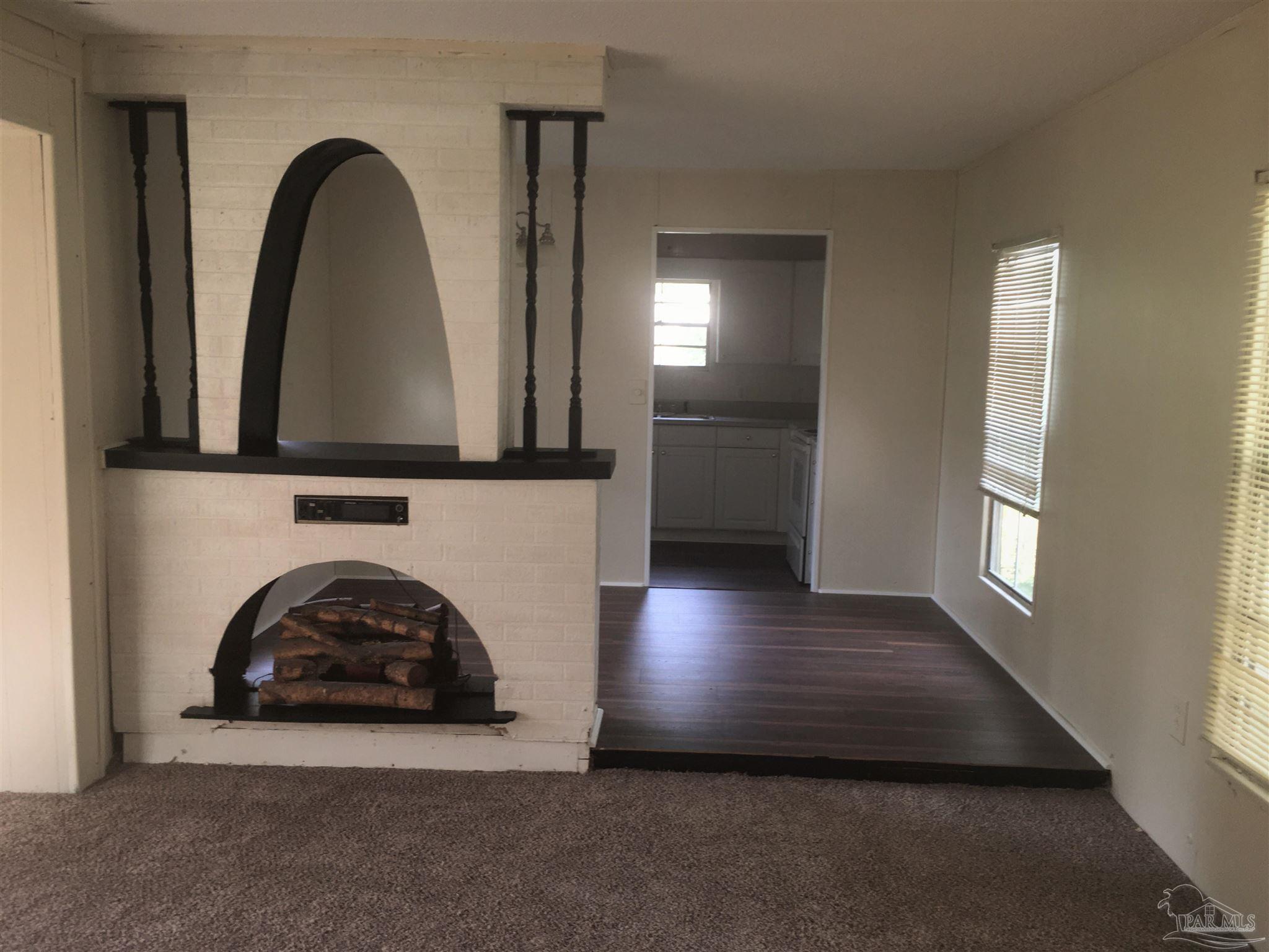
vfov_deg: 48.2
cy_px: 476
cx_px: 634
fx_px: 1063
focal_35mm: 29
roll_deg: -0.2
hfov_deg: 61.7
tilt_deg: -6.4
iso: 32
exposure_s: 1/30
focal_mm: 4.15
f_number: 2.2
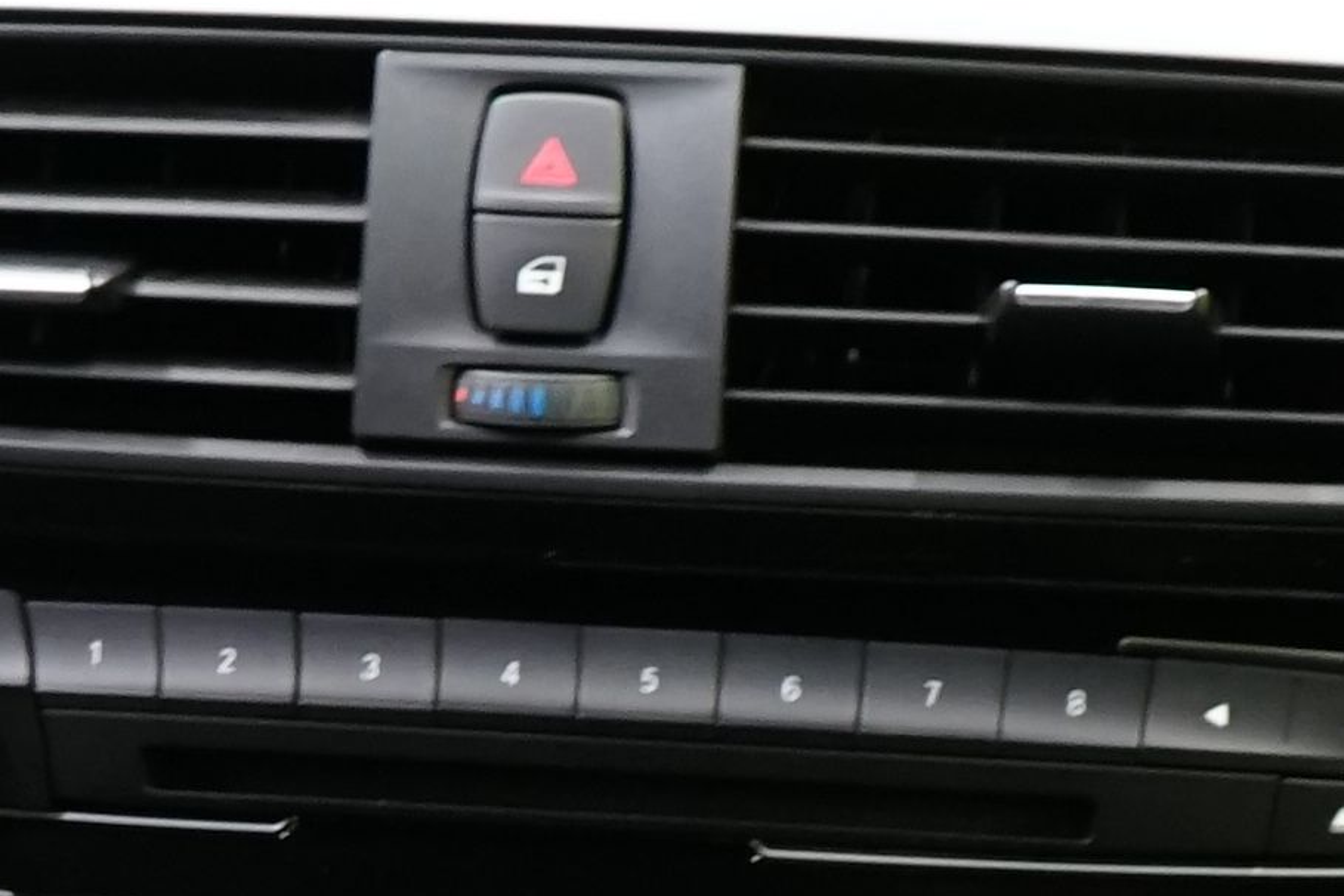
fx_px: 7391
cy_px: 1255
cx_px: 331
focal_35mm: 198
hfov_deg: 10.4
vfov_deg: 6.9
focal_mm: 30
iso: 1250
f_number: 4
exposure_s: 1/15
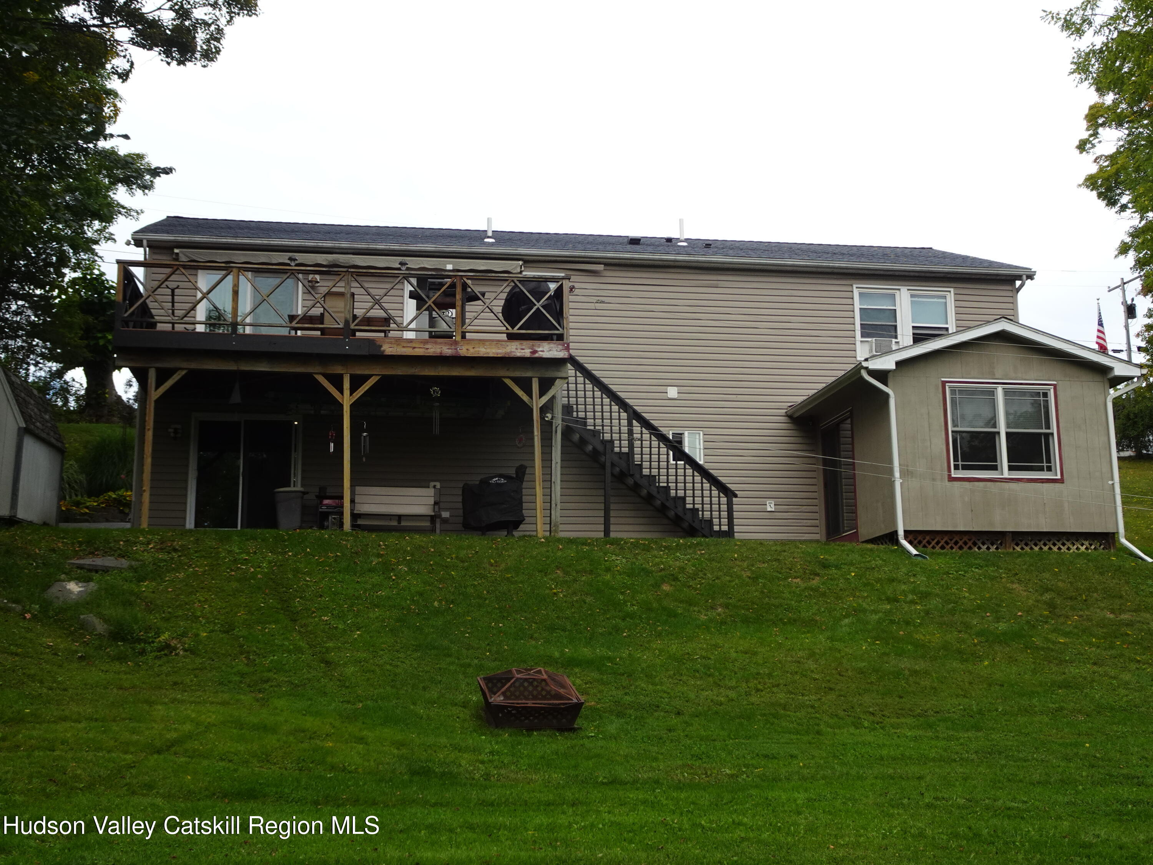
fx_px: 1366
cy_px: 432
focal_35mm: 41
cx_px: 576
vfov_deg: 35.1
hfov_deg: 45.8
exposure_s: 1/250
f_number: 4
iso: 80
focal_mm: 6.84
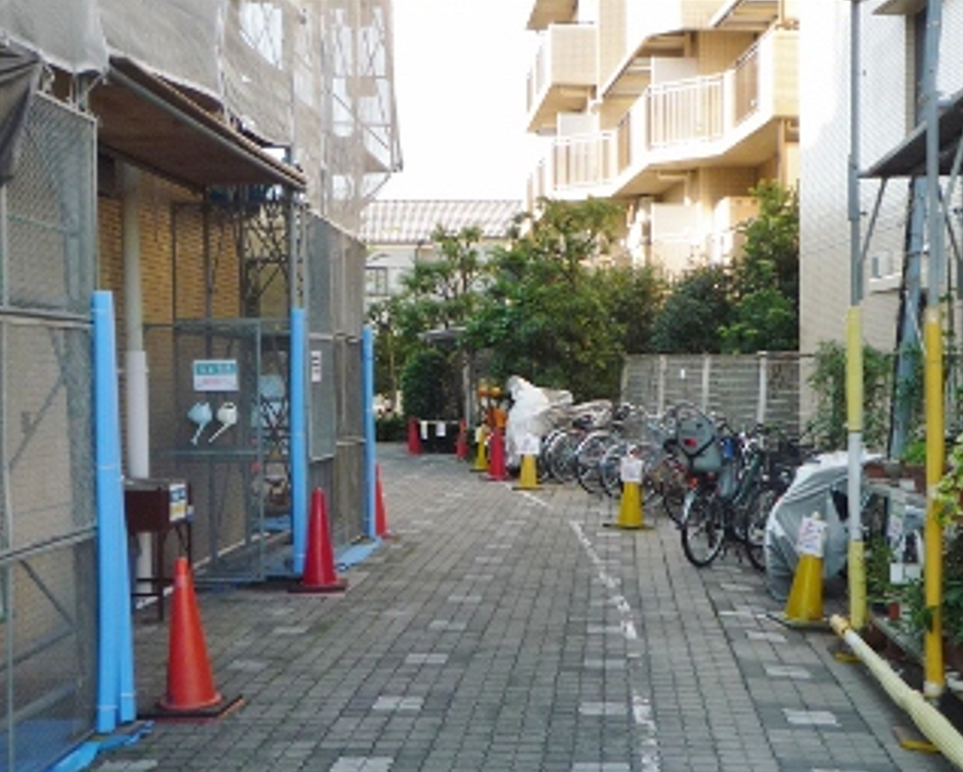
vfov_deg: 32.7
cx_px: 554
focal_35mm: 46
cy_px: 439
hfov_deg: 40.2
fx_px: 1312
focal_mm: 4.4
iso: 100
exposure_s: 1/250
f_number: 2.8
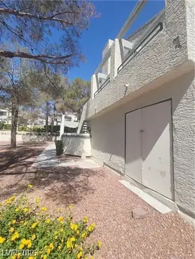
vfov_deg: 106.2
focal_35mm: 13
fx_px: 98
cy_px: 130
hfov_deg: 89.9
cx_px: 98
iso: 64
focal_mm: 2.2
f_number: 2.2
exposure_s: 1/1681
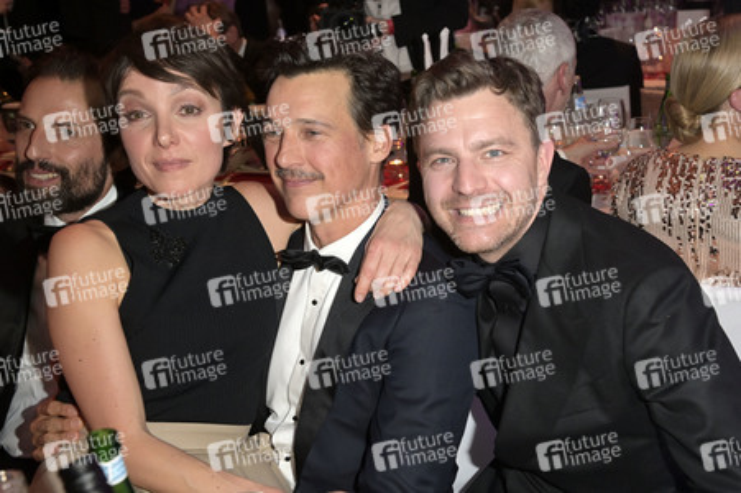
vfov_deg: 35.0
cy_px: 246
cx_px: 370
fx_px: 782
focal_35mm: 38
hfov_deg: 50.7
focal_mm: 38
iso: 2500
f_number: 5
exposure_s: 1/100
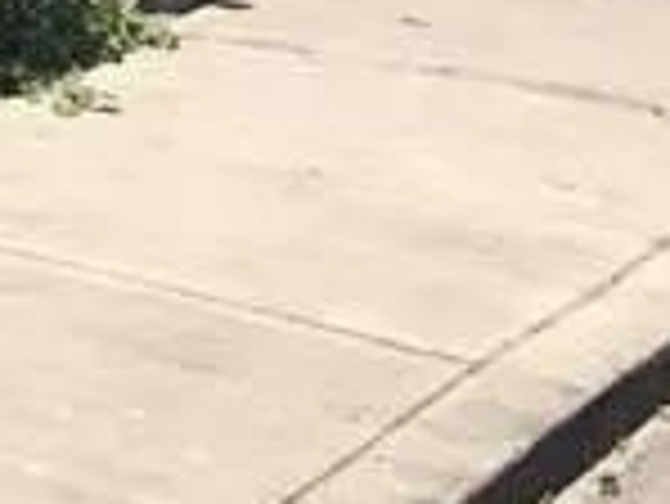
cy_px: -963
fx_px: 3719
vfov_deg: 7.0
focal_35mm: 192
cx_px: -683
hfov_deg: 9.6
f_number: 1.8
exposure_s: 1/2283
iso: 20
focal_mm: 3.99
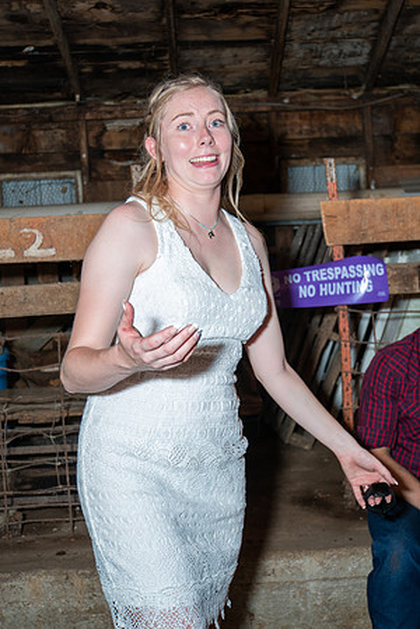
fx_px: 857
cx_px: 210
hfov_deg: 27.5
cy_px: 314
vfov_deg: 40.3
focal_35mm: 49
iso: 400
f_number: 4.5
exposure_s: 1/200
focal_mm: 33
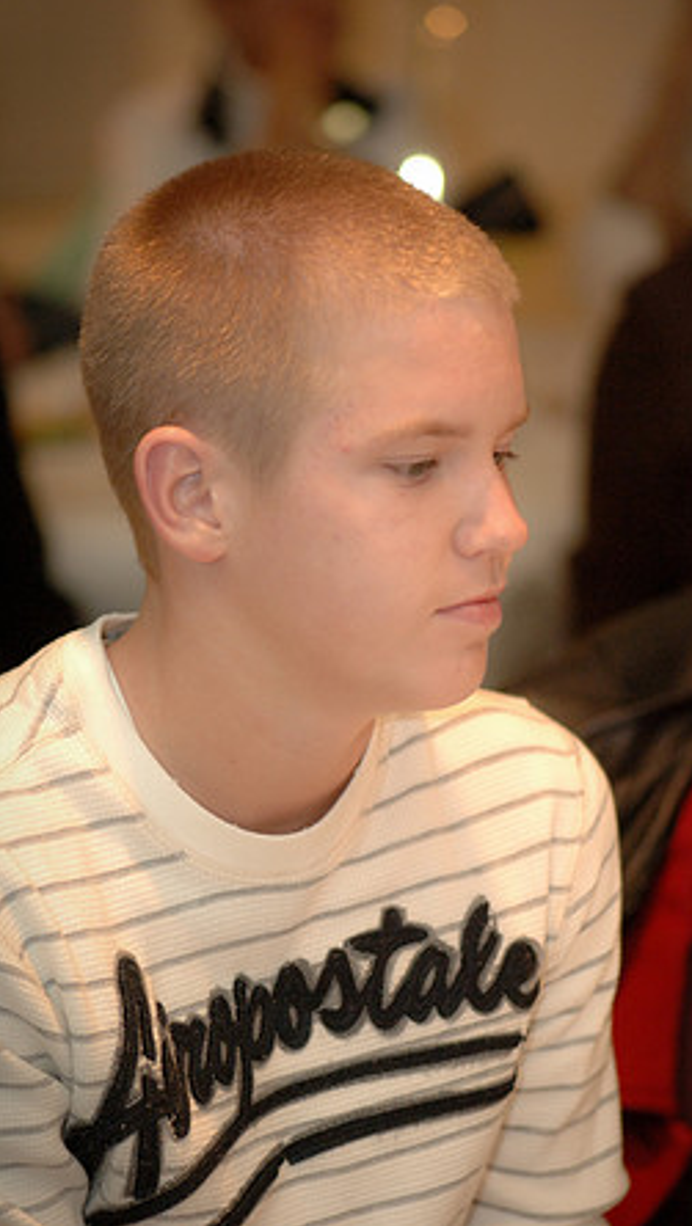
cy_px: 609
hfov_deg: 7.3
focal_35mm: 167
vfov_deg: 12.9
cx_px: 409
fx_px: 5421
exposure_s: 1/40
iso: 800
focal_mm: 105
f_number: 2.8
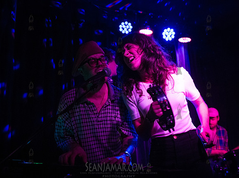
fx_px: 224
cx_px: 139
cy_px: 93
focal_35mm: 33
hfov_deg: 55.8
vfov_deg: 43.2
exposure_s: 1/320
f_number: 3.5
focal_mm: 29
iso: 12800
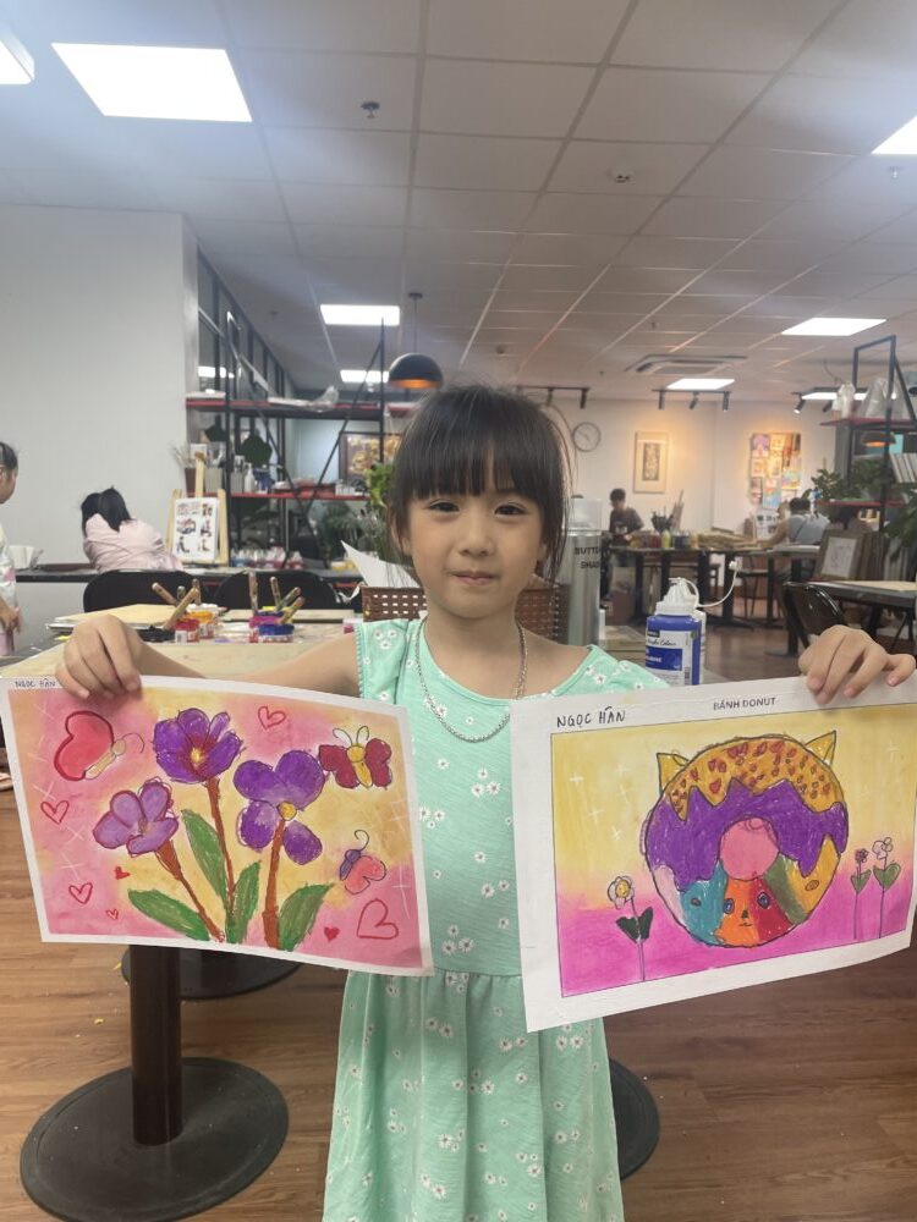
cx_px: 458
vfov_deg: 67.3
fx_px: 918
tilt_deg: -5.3
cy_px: 611
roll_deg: -0.6
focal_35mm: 26
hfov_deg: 53.1
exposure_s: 1/100
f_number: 1.6
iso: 80
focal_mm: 4.2
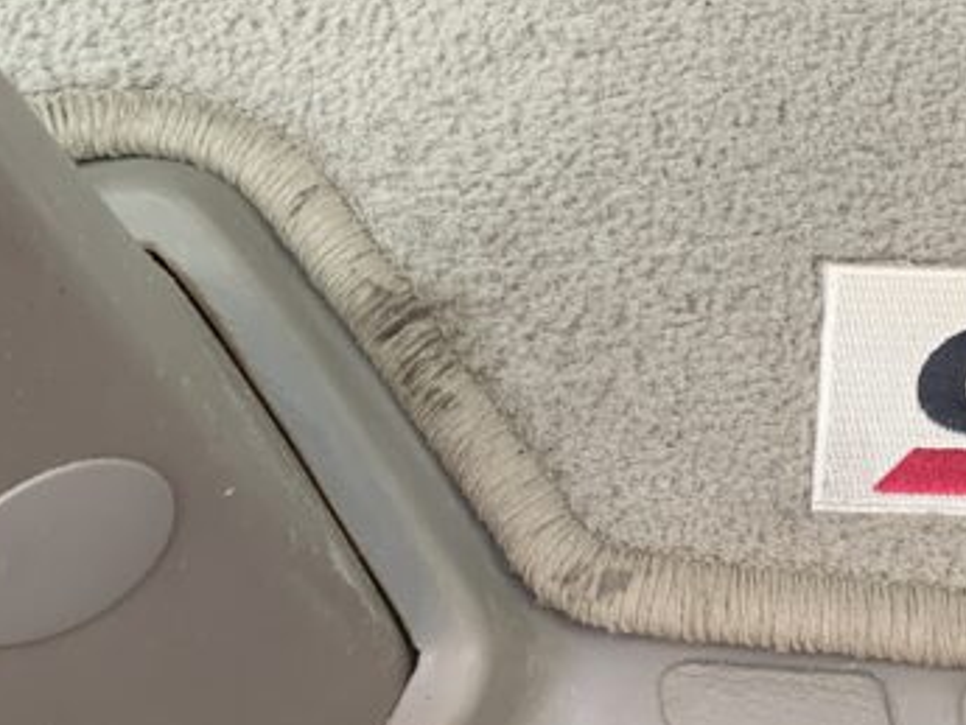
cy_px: 364
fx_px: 2401
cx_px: 997
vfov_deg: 17.2
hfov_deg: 21.8
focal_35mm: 86
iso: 40
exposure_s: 1/122
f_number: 1.8
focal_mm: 3
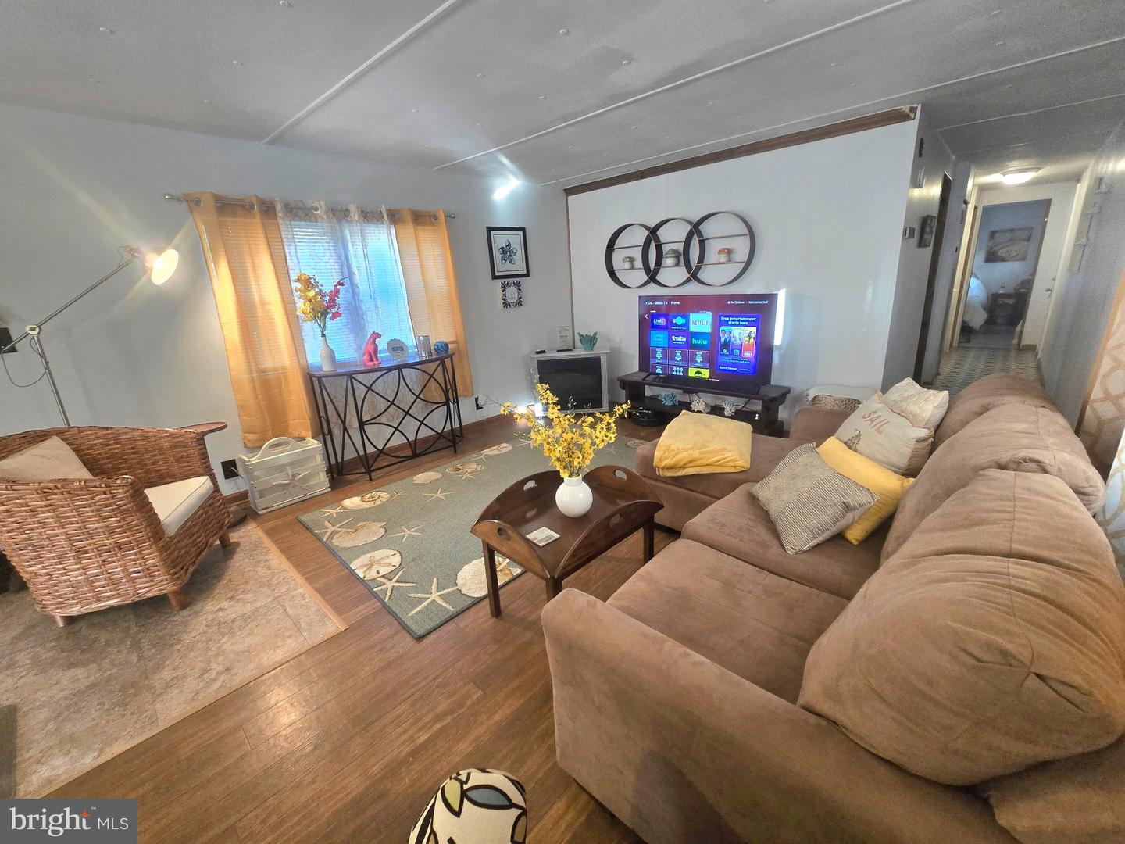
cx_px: 562
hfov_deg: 106.2
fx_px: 422
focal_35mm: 13
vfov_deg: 89.9
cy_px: 422
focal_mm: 2.2
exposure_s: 1/60.2
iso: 320
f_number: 2.2
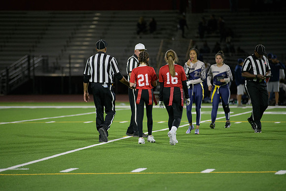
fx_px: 1589
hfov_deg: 10.3
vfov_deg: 6.9
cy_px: 96
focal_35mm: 200
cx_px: 143
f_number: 2.8
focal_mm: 200
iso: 2800
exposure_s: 1/640
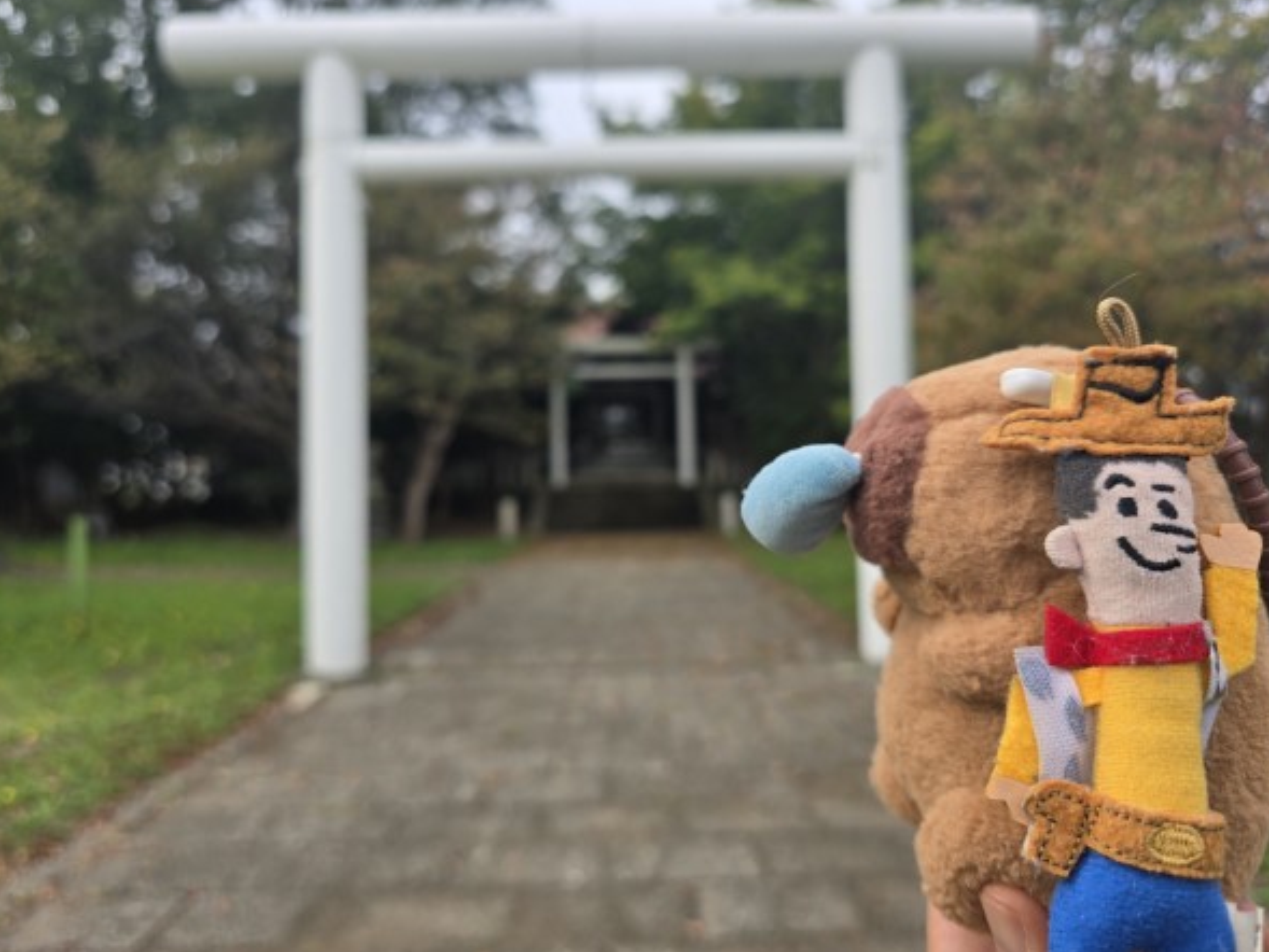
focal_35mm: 25
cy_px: 448
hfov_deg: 69.4
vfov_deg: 54.9
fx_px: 917
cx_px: 636
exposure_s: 1/361
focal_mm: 6.3
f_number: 1.7
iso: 12
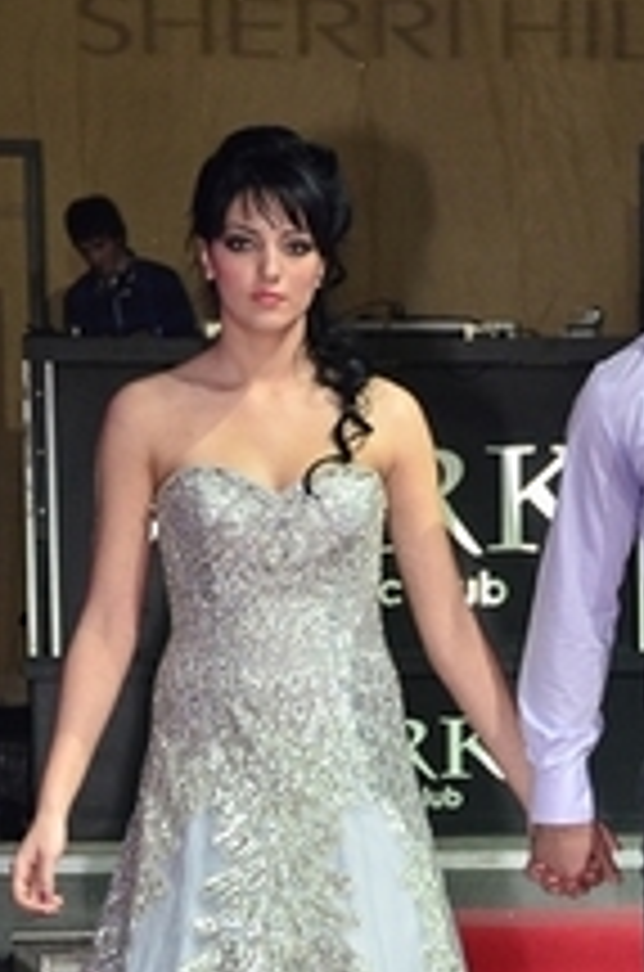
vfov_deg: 12.6
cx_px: 599
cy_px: 909
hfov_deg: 8.4
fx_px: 4373
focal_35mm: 162
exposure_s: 1/125
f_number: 5
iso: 1000
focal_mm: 45
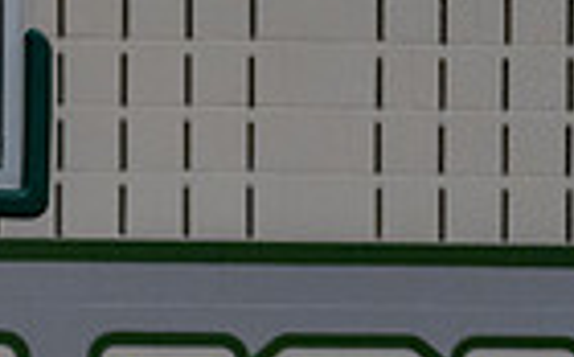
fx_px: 11308
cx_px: -439
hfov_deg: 2.9
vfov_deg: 1.8
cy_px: 710
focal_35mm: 724
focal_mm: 160
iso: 2500
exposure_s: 1/1000
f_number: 2.8
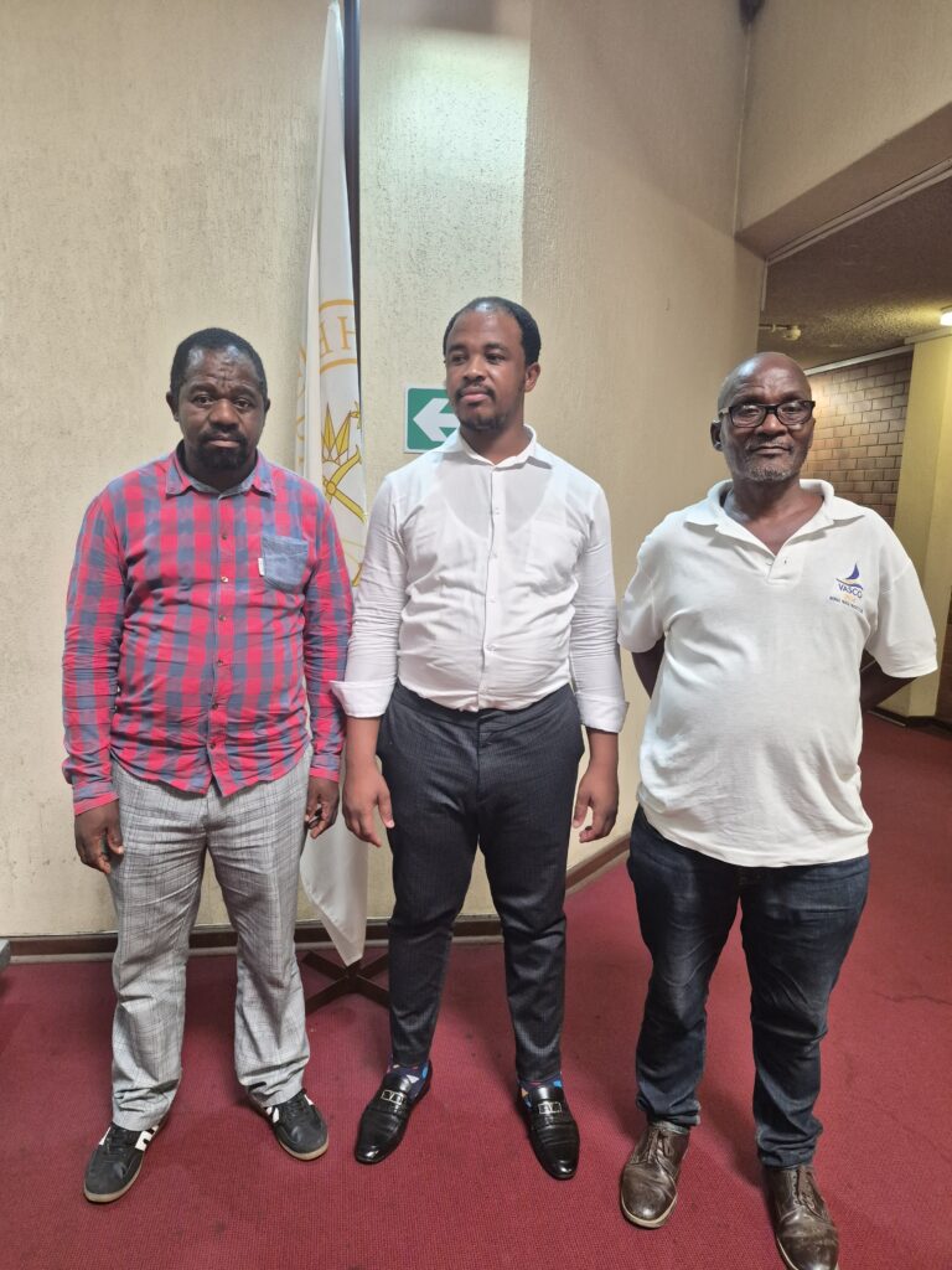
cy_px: 635
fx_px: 843
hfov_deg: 58.9
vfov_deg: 73.9
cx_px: 476
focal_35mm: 23
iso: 800
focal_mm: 5.4
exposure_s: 1/100
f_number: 1.8
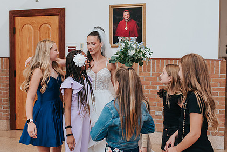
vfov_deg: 25.1
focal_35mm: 54
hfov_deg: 36.8
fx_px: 341
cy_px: 73
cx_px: 101
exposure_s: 1/125
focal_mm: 35
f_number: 2.8
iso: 1000
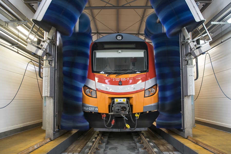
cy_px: 77
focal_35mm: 26
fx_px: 164
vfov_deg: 50.4
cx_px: 116
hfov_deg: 70.4
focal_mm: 17
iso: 400
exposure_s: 1/8
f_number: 5
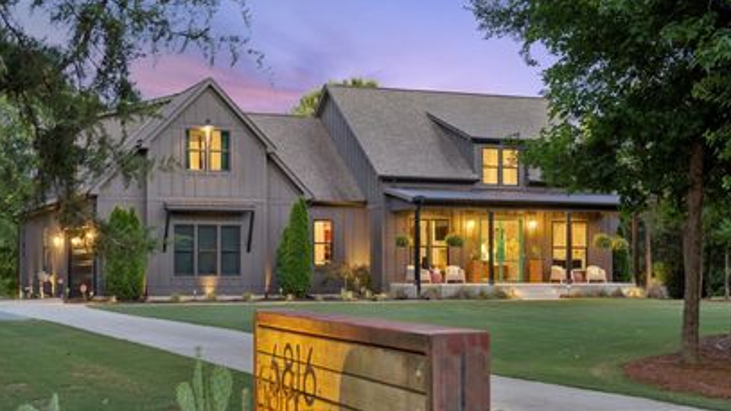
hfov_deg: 33.3
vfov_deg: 19.1
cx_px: 404
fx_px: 1221
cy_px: 223
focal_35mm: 63
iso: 250
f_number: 8
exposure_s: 1/2
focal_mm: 49
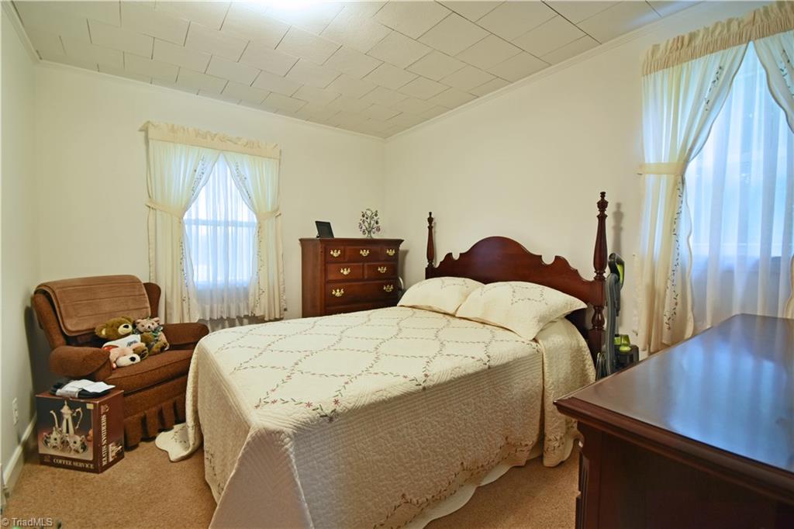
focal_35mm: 15
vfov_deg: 77.3
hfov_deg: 100.4
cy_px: 264
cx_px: 397
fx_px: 331
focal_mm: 10
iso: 320
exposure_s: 1/4
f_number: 7.1
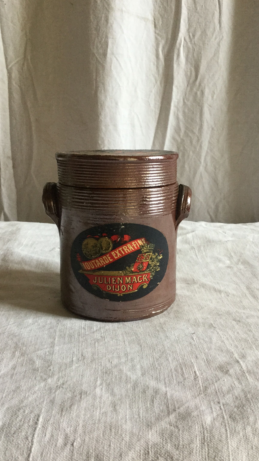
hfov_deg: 32.8
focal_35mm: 36
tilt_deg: -16.7
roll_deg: +0.8
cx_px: 145
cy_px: 238
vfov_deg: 55.3
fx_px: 440
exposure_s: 1/33
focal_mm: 3.3
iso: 64
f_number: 2.4
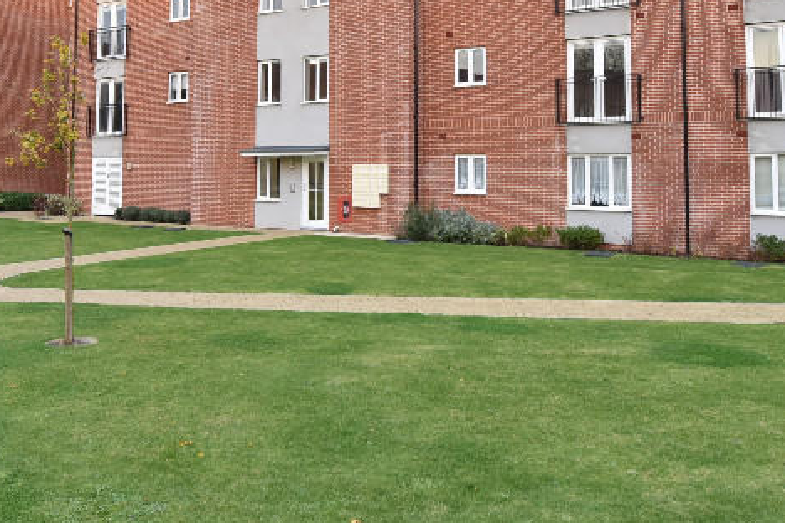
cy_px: 122
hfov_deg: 54.2
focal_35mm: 35
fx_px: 763
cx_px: 327
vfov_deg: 36.8
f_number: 5
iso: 800
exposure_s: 1/100
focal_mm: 16
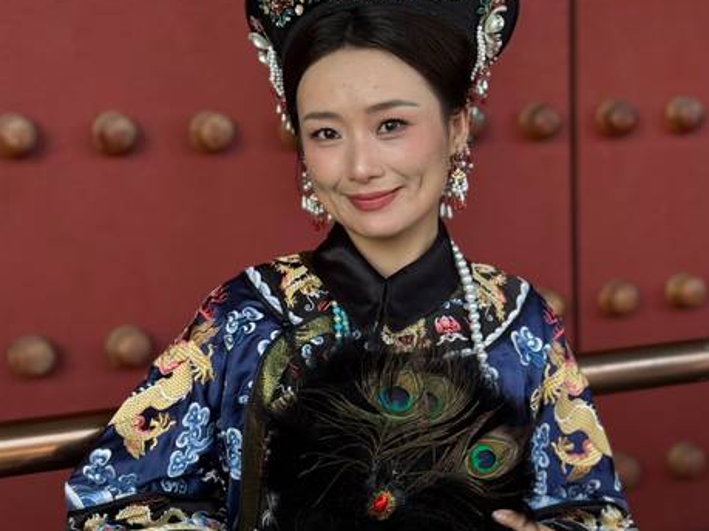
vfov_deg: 21.9
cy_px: 337
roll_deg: +2.8
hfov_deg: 29.0
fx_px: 1372
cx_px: 343
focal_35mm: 67
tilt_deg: -8.5
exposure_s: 1/522
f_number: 1.78
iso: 64
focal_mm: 6.76
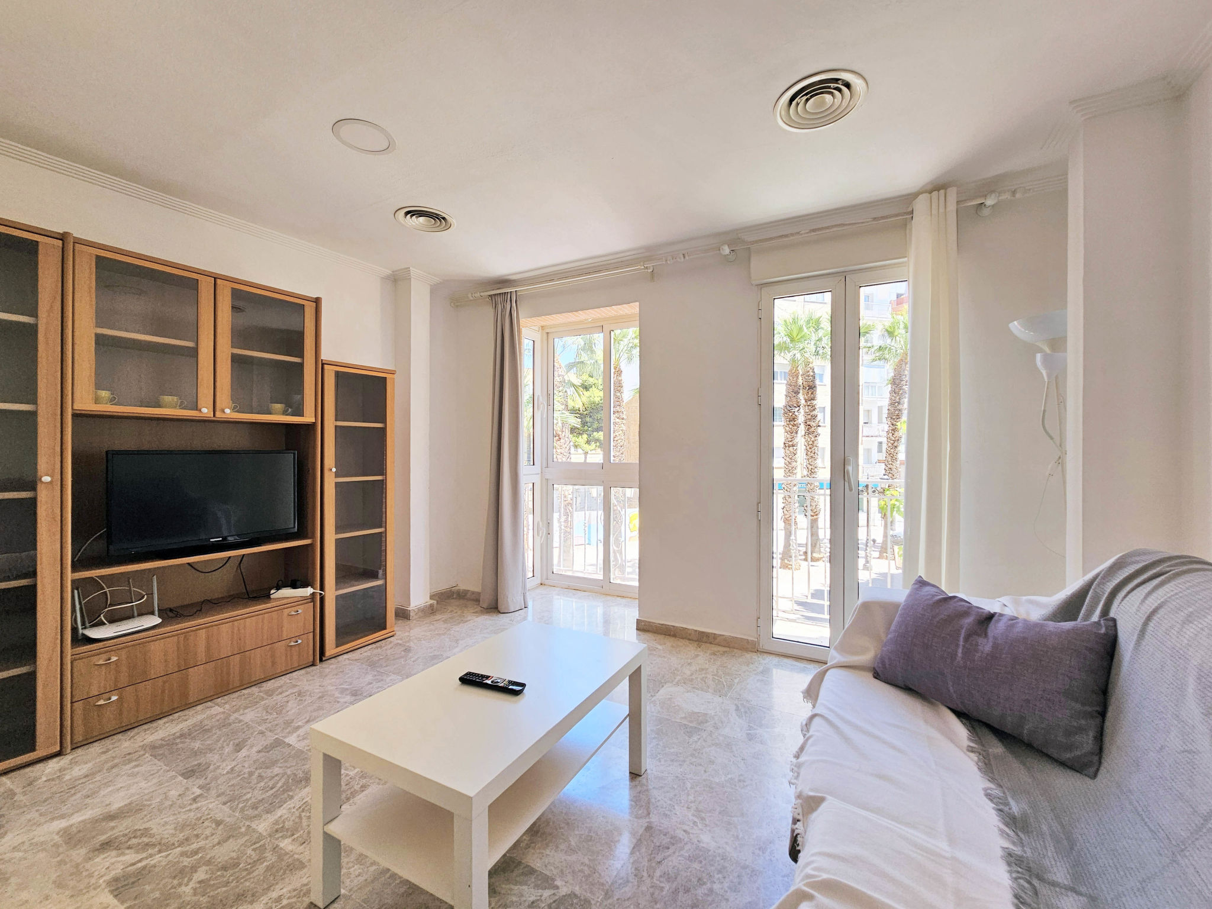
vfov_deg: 89.9
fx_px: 455
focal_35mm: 13
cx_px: 606
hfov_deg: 106.2
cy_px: 454
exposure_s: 1/128
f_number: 2.2
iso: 50
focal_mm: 2.2
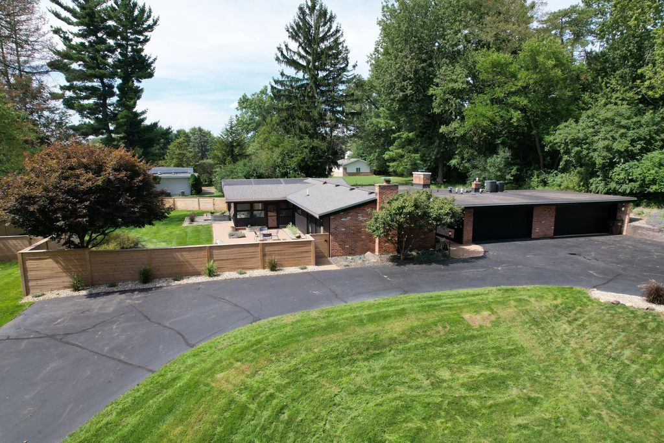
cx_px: 332
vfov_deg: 57.2
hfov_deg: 78.6
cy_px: 222
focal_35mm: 22
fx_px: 406
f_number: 2.8
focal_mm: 8.38
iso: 120
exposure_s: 1/1250
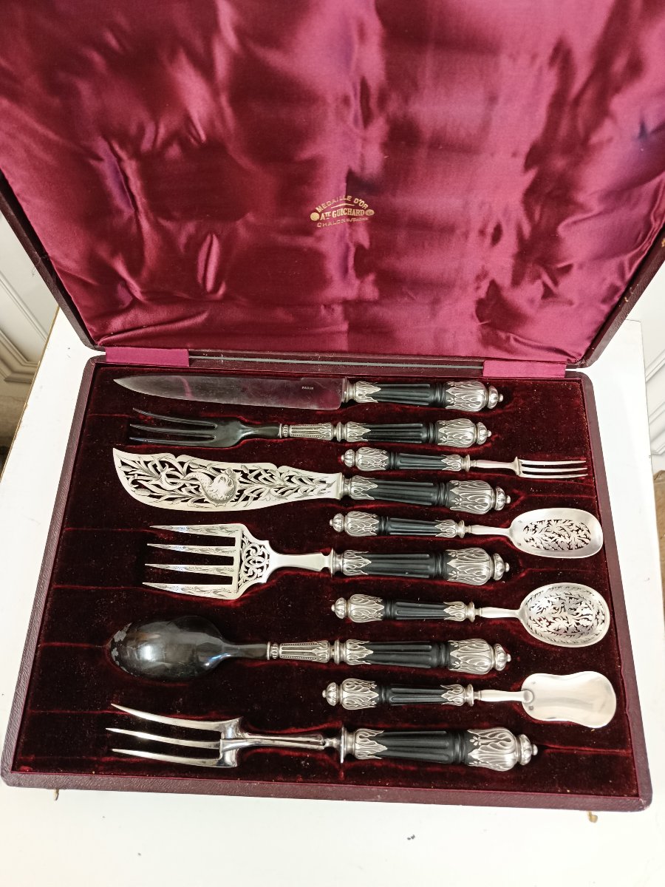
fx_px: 615
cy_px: 444
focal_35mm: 24
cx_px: 332
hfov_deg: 56.8
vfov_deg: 71.6
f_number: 1.7
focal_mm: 5.24
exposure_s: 1/25
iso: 2489
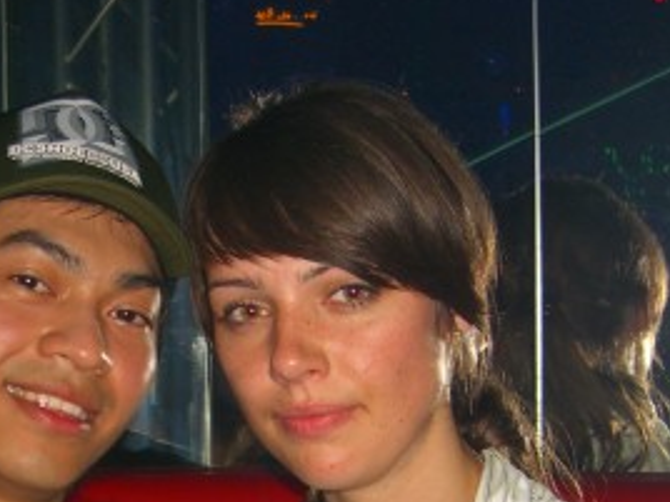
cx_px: 160
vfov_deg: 17.0
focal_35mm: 85
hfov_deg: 22.8
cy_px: 504
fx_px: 1645
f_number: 2.8
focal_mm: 7.9
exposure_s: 1/60
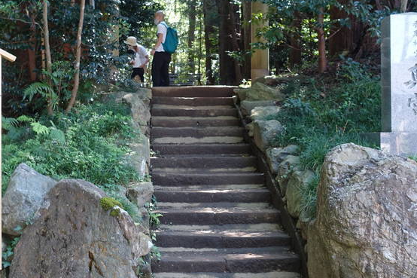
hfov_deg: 38.1
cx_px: 173
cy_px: 127
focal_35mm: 52
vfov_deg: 26.0
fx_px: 602
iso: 125
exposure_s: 1/30
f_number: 2.8
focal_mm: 8.8
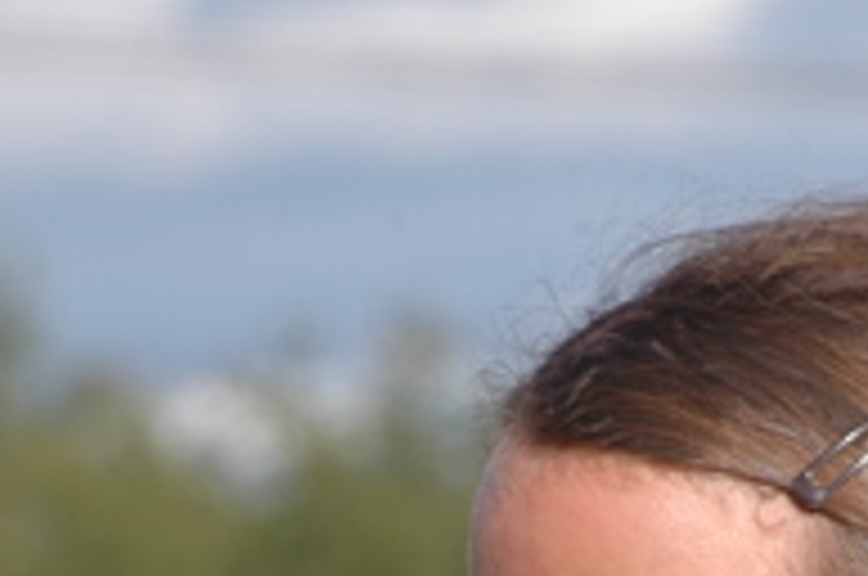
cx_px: 787
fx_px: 23999
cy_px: 907
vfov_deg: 1.4
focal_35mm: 997
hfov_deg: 2.1
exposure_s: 1/200
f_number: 14
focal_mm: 200
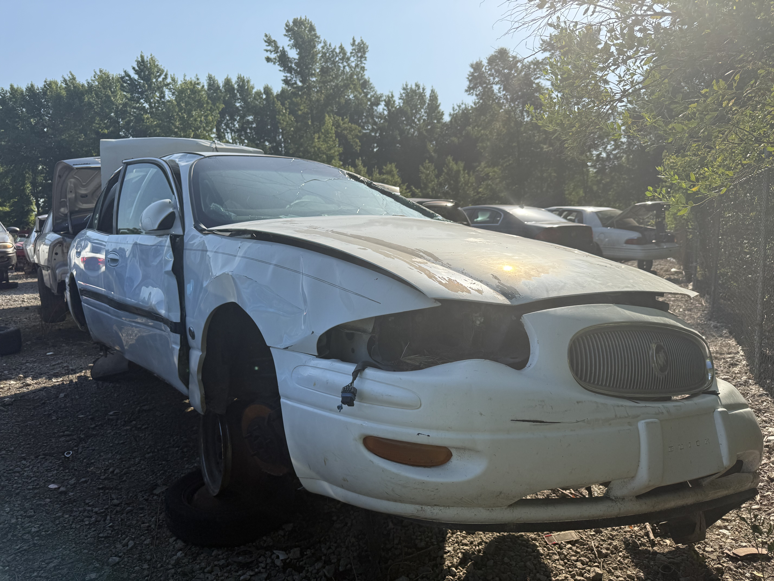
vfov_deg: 56.8
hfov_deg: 71.6
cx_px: 387
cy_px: 290
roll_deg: +0.7
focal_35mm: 24
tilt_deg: -4.6
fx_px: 537
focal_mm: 6.76
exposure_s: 1/3953
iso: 80
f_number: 1.78
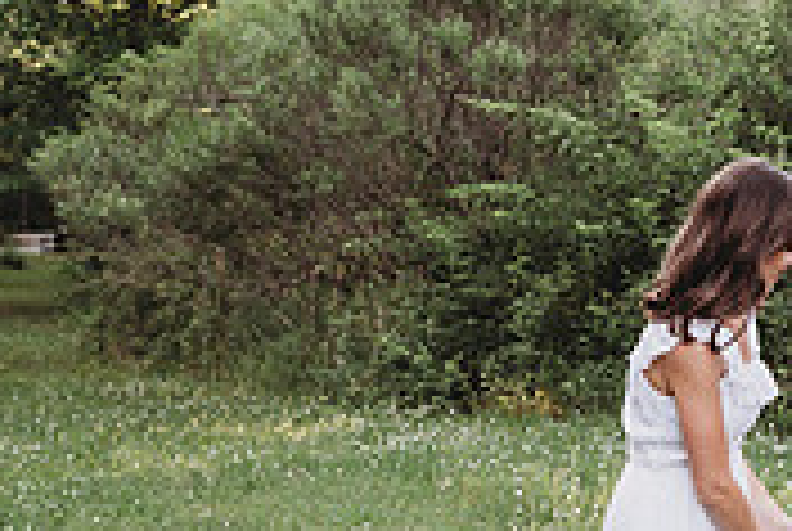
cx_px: 1030
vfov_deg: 17.3
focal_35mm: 79
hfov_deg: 22.8
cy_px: 187
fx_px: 1741
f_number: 2.8
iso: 100
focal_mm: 24
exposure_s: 1/200
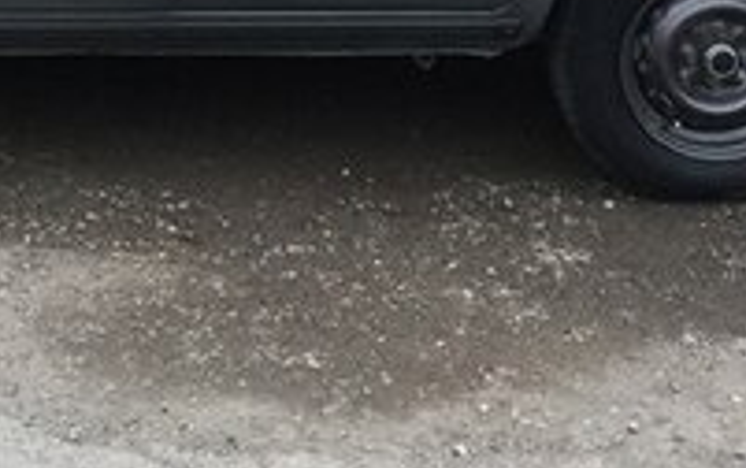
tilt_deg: -10.1
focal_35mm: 101
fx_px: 2055
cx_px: 141
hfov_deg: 20.3
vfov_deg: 12.3
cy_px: -269
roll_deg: +0.2
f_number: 2.2
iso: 64
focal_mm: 4.15
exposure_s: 1/33
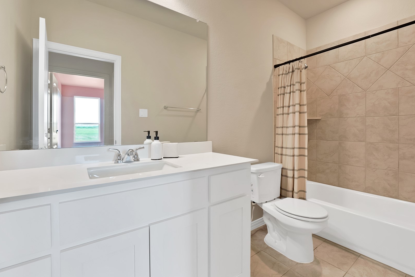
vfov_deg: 77.3
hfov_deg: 100.2
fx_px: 173
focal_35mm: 15
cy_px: 132
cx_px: 224
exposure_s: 1/6
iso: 640
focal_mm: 12
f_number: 9
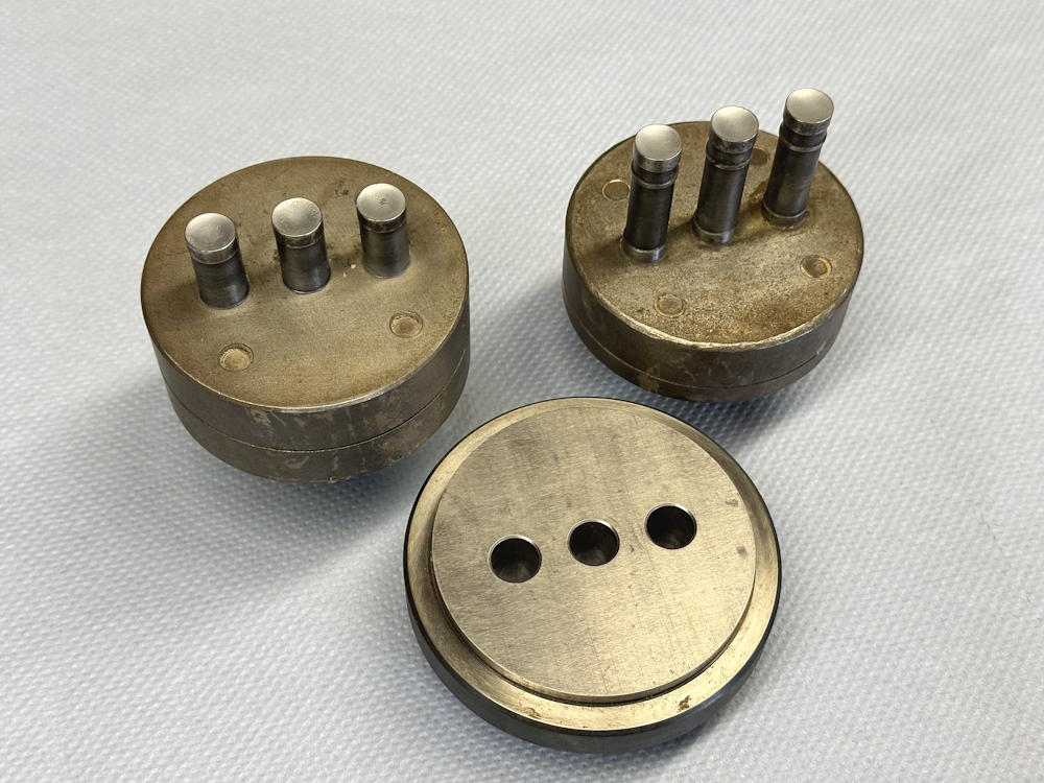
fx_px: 1448
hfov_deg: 39.7
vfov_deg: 30.3
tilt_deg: -56.0
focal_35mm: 48
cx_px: 522
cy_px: 392
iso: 64
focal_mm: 6.86
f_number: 1.78
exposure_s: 1/100
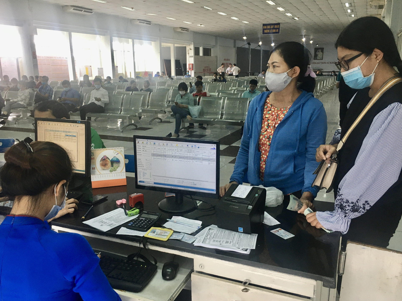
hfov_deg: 60.0
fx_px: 348
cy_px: 155
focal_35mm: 30
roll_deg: +1.1
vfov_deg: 46.8
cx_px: 199
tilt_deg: -13.3
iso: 50
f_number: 2.2
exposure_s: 1/33
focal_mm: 4.15
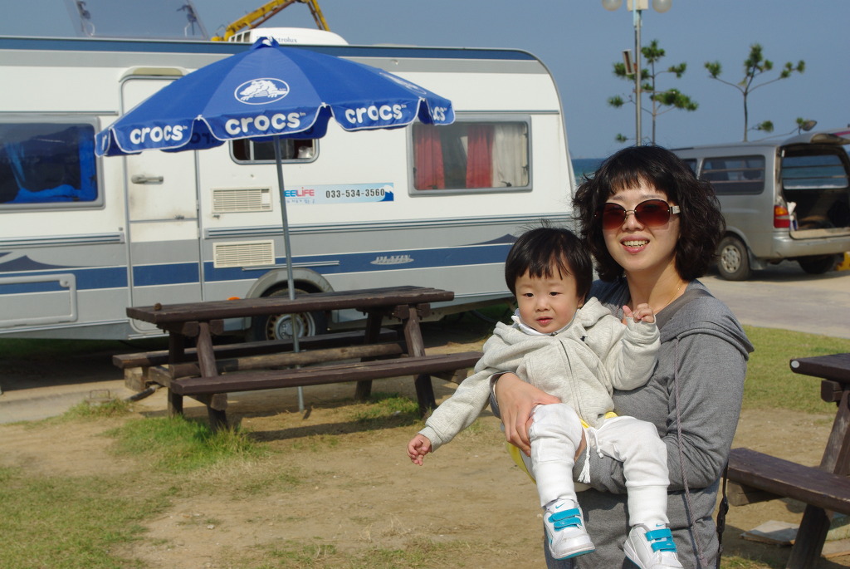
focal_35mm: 57
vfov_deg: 23.8
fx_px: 1347
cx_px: 425
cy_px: 284
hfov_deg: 35.0
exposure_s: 1/350
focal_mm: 37.5
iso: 200
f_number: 11
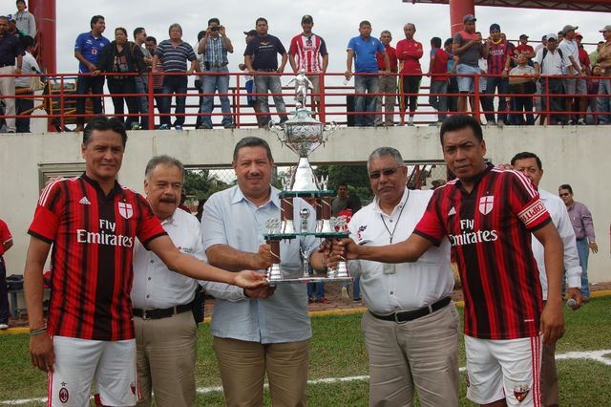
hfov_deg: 46.4
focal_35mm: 42
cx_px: 306
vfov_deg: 31.9
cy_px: 204
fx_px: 712
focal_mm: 28
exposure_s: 1/250
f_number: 8
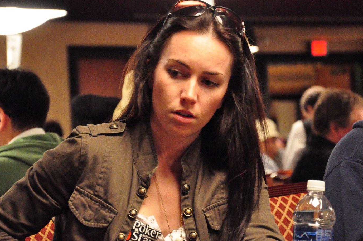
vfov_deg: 8.4
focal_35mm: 163
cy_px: 114
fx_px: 1641
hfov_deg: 12.6
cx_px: 191
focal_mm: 92
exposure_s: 1/40
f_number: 5.6
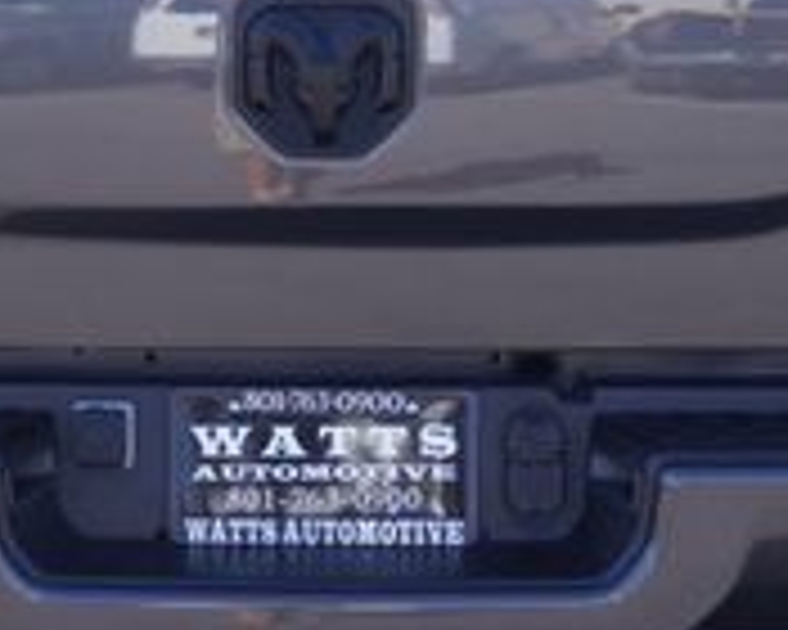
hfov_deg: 16.2
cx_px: 320
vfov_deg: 13.0
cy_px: 207
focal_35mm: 119
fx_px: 2769
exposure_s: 1/125
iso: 100
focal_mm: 23
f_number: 5.6
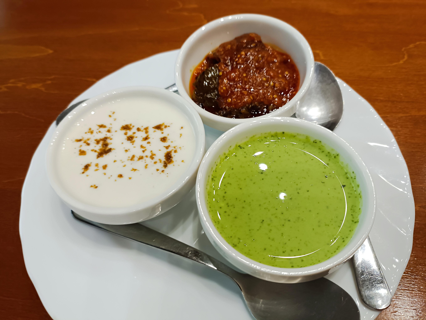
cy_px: 160
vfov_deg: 54.9
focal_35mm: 25
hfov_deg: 69.4
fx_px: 308
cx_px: 213
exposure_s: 1/50
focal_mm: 4.74
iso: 666
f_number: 1.79
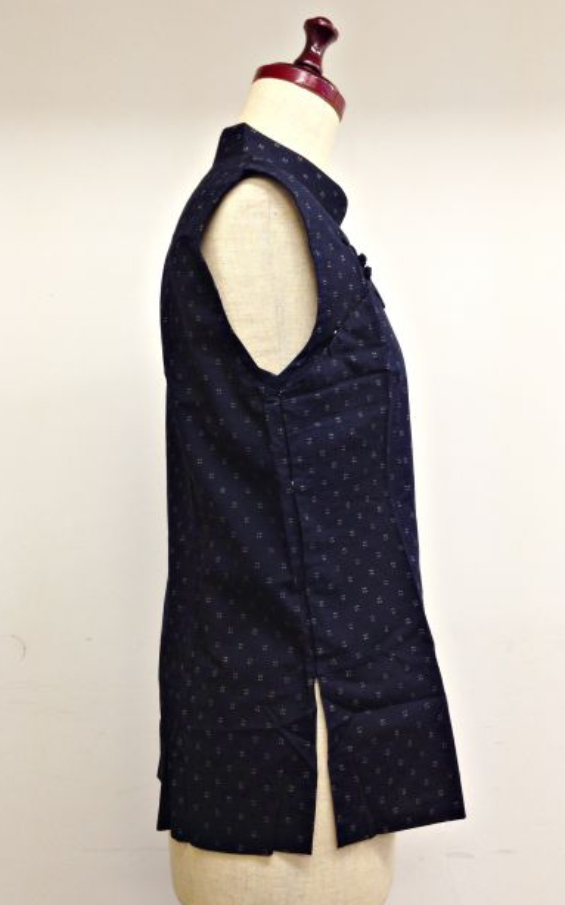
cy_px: 464
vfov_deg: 51.5
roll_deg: -0.5
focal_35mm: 38
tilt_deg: +0.6
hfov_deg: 33.6
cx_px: 277
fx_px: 936
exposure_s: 1/24
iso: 64
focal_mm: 4.12
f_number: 2.4
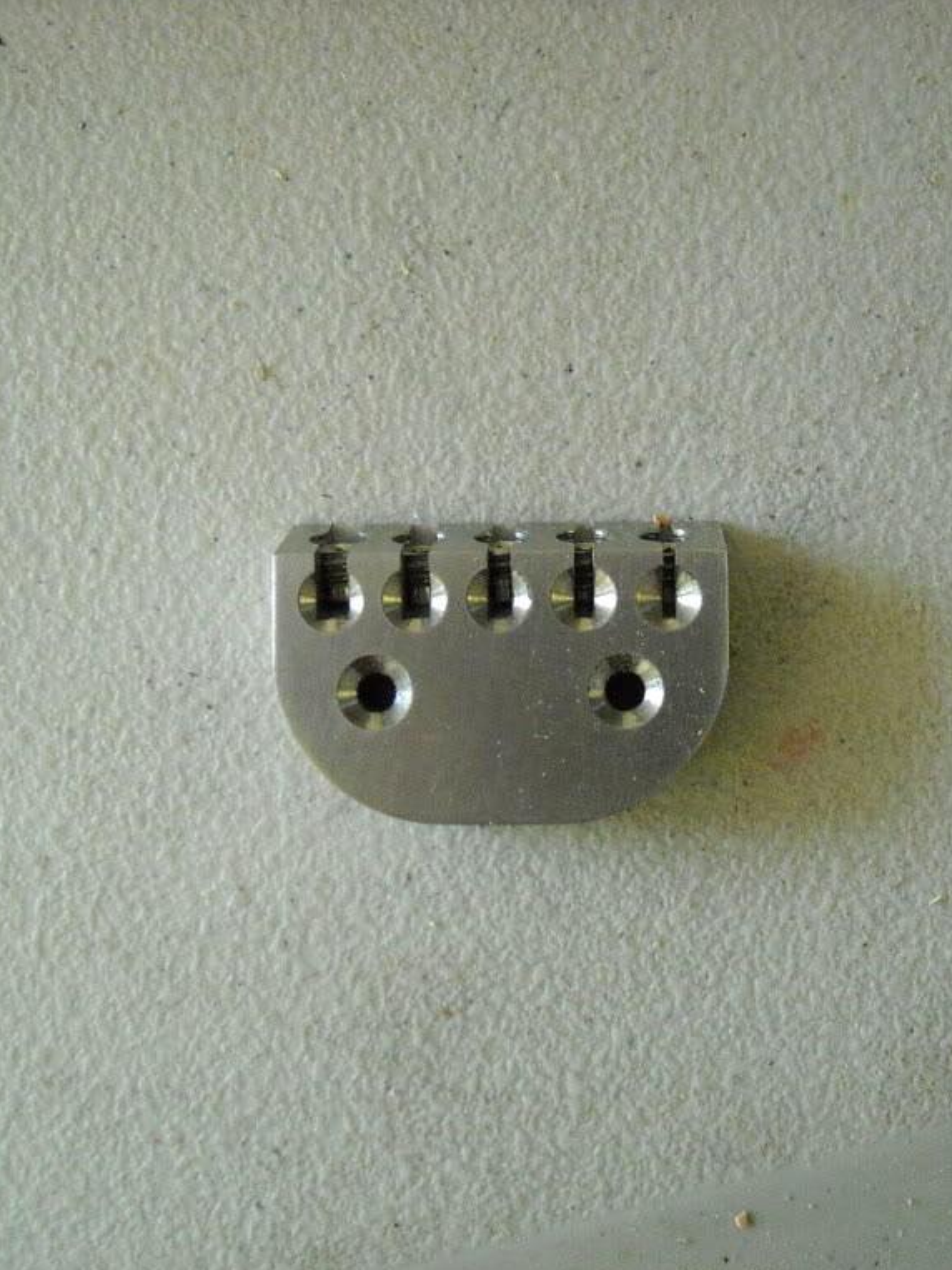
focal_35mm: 47
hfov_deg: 30.9
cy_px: 637
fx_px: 1724
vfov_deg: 40.4
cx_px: 516
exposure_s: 1/141
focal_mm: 5.7
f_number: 2.8
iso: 541
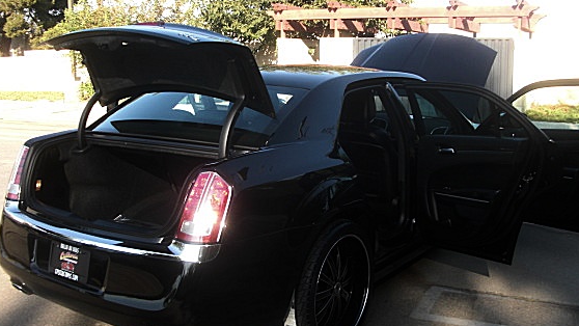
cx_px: 302
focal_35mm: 45
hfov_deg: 45.5
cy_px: 174
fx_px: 691
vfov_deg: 26.5
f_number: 2.8
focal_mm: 6.3
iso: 50
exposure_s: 1/160
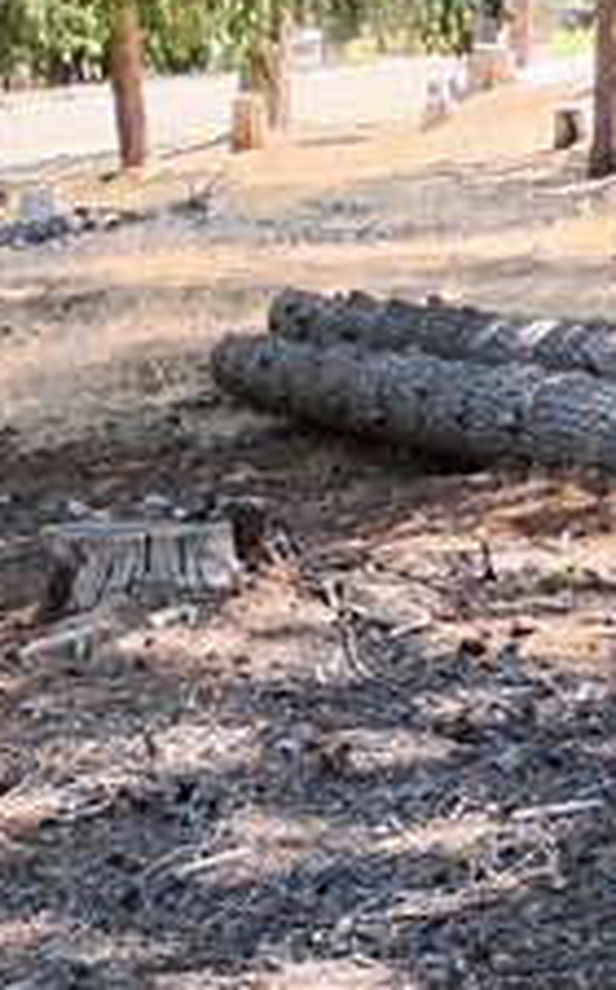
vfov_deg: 15.5
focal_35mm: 135
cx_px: 462
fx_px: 3638
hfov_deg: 9.7
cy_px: 460
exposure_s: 1/120
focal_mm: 4.26
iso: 191
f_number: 1.8
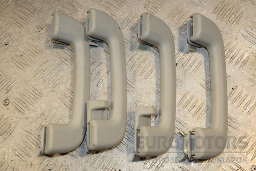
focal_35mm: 52
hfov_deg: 37.9
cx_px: 128
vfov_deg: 25.8
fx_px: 373
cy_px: 86
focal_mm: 35
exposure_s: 1/200
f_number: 9
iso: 800
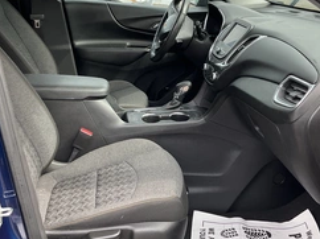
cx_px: 177
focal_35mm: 48
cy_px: 111
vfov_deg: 30.2
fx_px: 443
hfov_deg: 39.6
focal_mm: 3
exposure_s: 1/194
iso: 20
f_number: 1.8
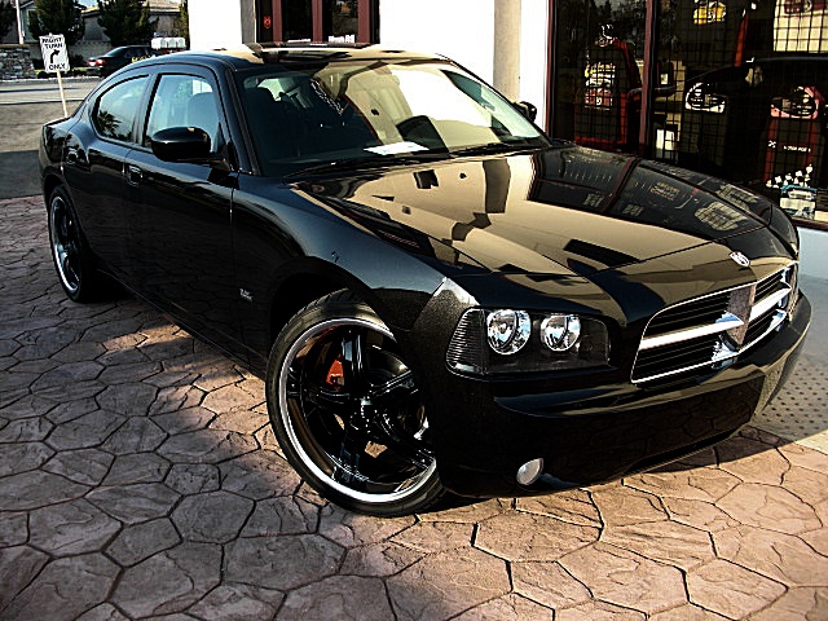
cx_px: 414
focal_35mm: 36
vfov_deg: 39.7
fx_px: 861
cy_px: 310
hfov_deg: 51.4
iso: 50
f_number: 2.8
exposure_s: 1/200
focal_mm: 6.3
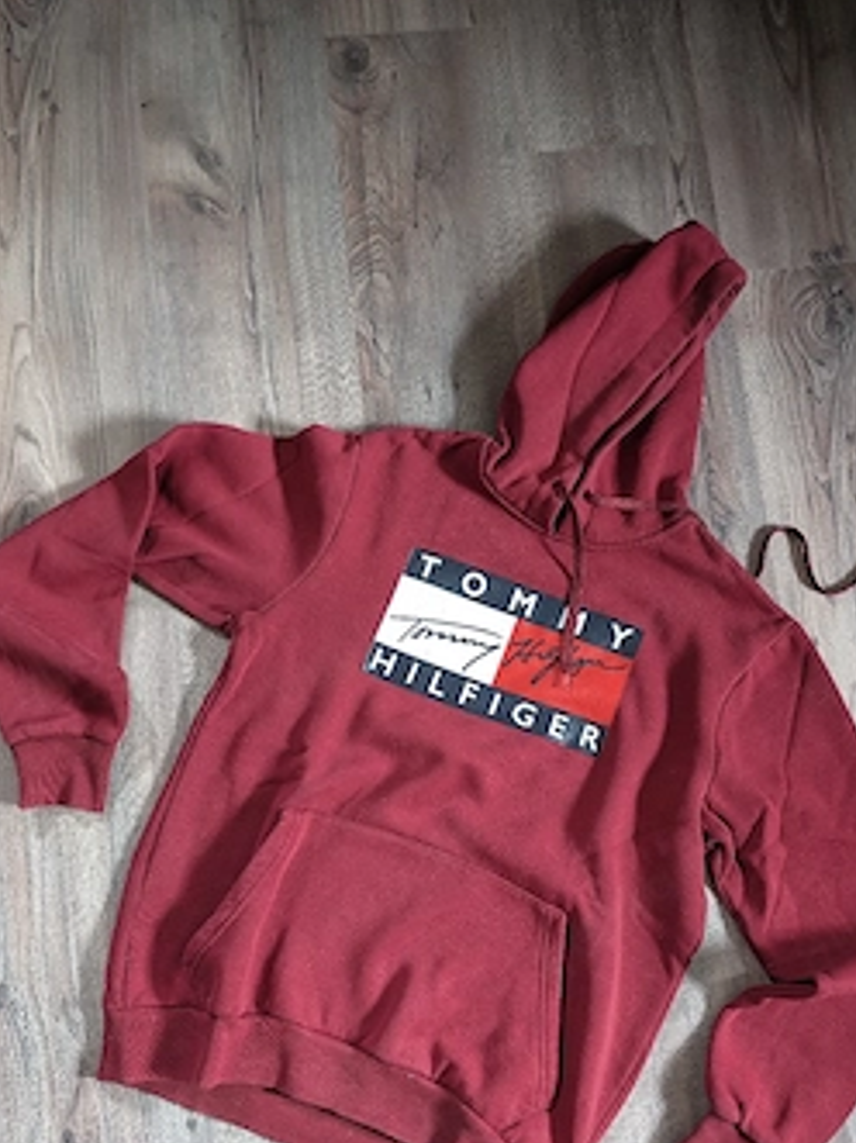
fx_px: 957
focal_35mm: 29
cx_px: 449
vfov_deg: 61.3
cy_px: 666
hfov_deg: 48.2
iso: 738
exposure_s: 1/26.4
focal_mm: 6.9
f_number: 1.68
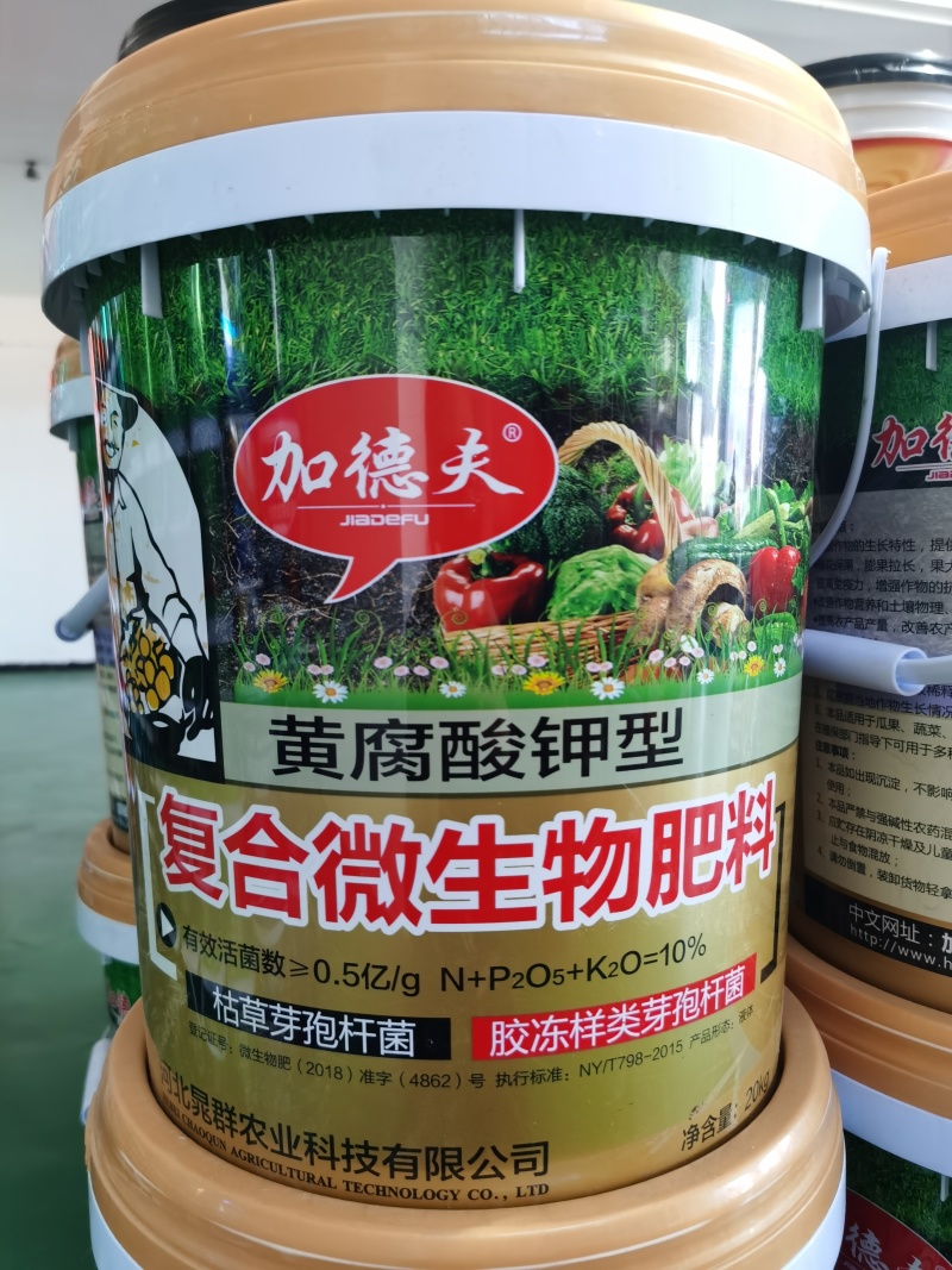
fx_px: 990
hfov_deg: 51.3
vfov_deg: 65.3
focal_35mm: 27
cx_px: 476
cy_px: 635
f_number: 1.6
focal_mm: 5.56
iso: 320
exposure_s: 1/33.3
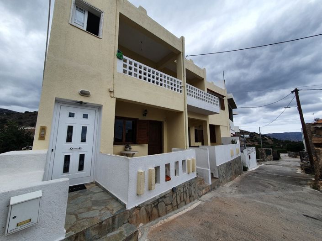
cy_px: 120
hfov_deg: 106.2
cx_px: 161
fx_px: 121
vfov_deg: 89.9
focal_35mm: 13
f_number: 2.2
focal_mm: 1.8
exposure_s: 1/572
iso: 50
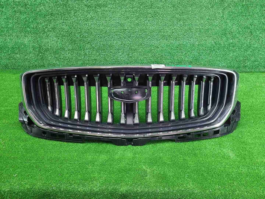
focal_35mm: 26
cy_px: 100
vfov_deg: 53.1
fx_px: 199
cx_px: 132
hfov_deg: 67.3
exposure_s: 1/50
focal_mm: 5.4
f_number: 1.8
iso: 284
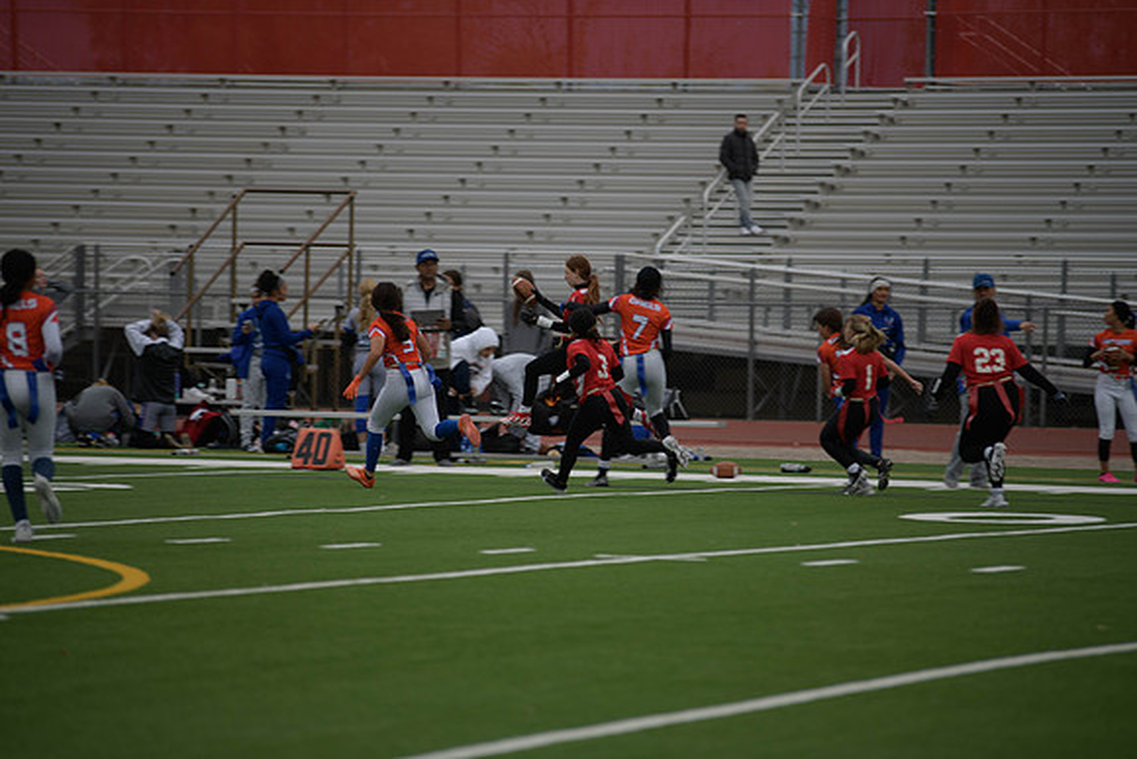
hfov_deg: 10.3
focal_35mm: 200
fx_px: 6318
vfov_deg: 6.9
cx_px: 568
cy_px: 380
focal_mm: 200
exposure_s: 1/200
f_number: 2.8
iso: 90
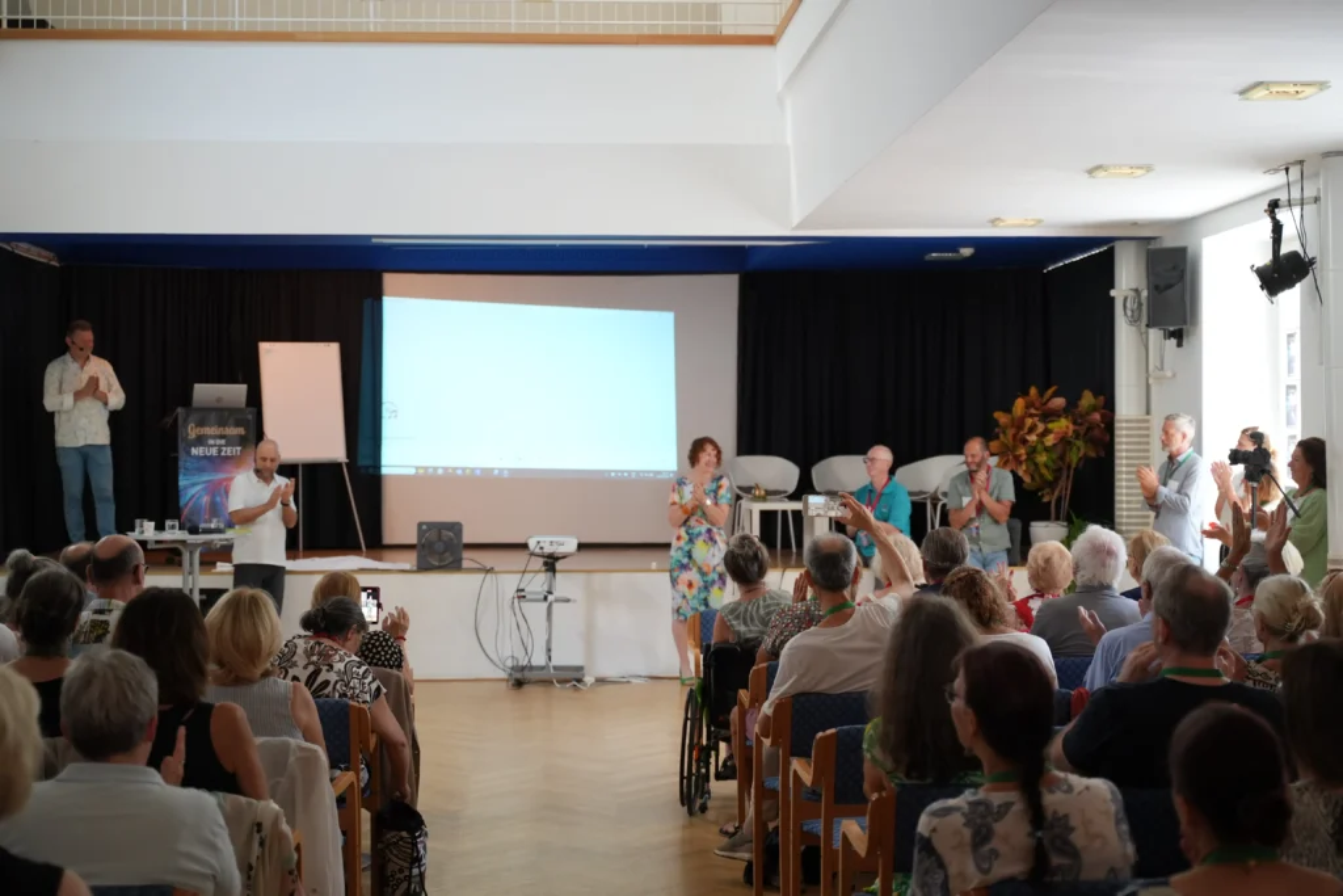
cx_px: 672
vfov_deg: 27.0
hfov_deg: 39.6
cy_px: 448
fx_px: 1865
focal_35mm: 50
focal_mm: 50
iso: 1600
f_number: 2.8
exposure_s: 1/200
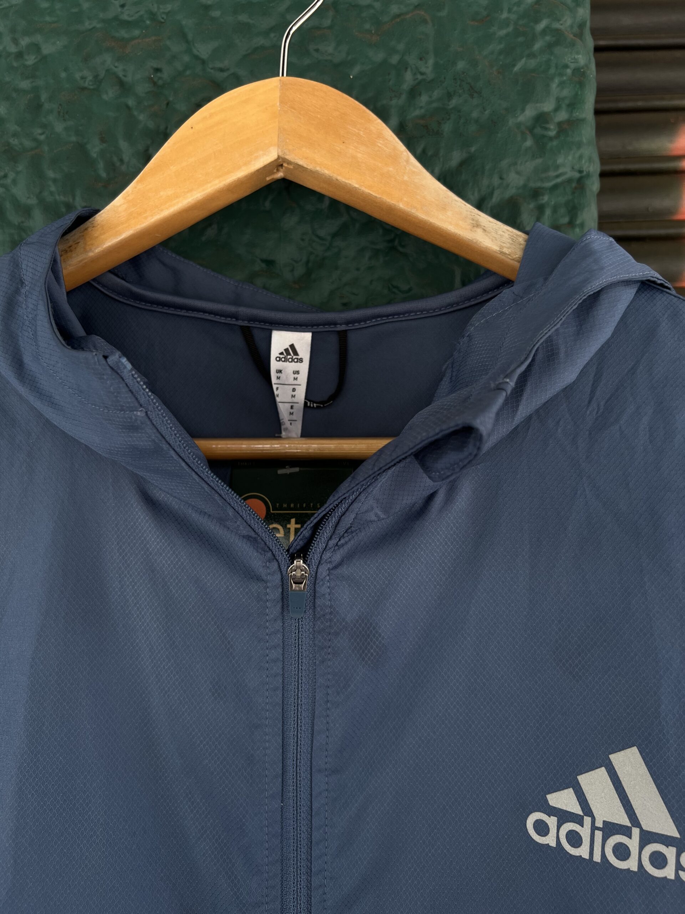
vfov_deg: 67.3
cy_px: 457
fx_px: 686
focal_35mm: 26
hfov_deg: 53.1
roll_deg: -0.4
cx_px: 342
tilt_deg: +7.4
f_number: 1.5
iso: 40
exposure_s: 1/155
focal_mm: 5.7
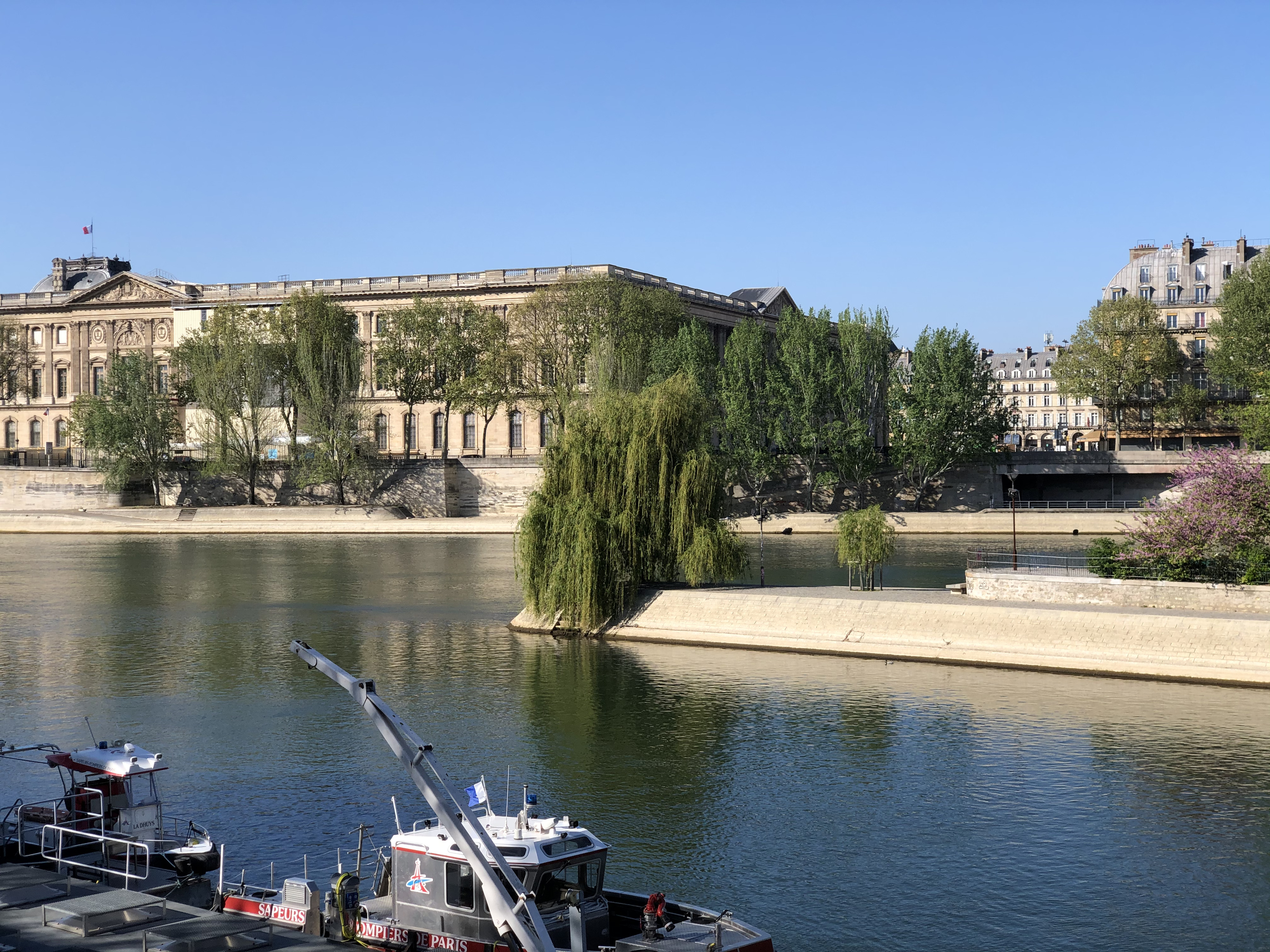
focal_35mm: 52
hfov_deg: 36.8
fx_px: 1908
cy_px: 476
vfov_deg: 28.0
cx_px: 635
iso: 16
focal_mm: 6
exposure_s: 1/991
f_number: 2.4
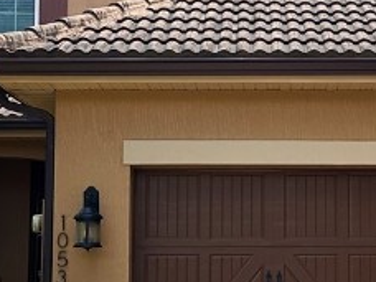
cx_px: 307
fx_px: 1173
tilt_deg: +6.5
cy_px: 135
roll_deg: +0.8
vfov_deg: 13.7
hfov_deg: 18.0
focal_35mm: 108
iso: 80
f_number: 1.78
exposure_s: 1/2070
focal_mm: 6.86
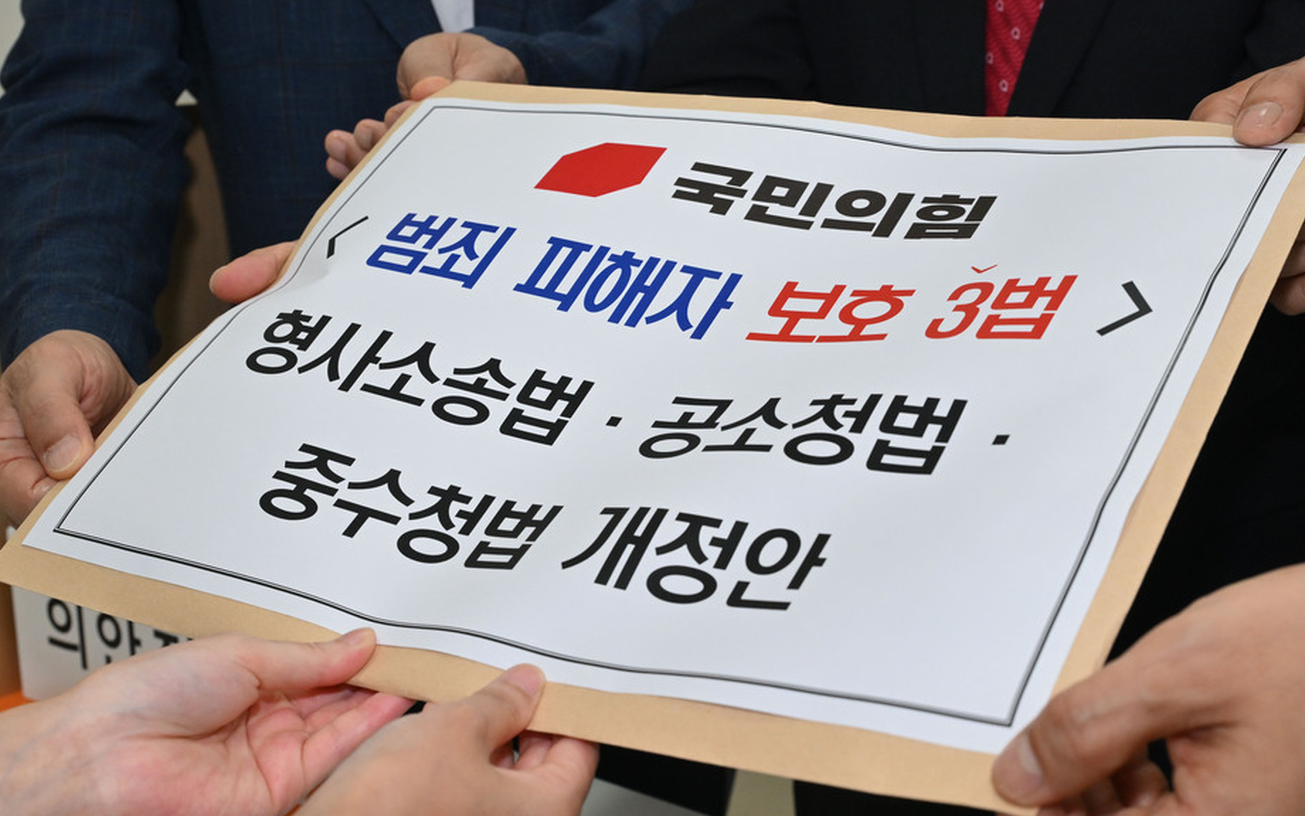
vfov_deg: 26.5
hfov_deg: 41.2
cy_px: 438
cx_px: 700
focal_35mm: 49
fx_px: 1735
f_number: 6.3
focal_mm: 31.5
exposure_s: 1/250
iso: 1250
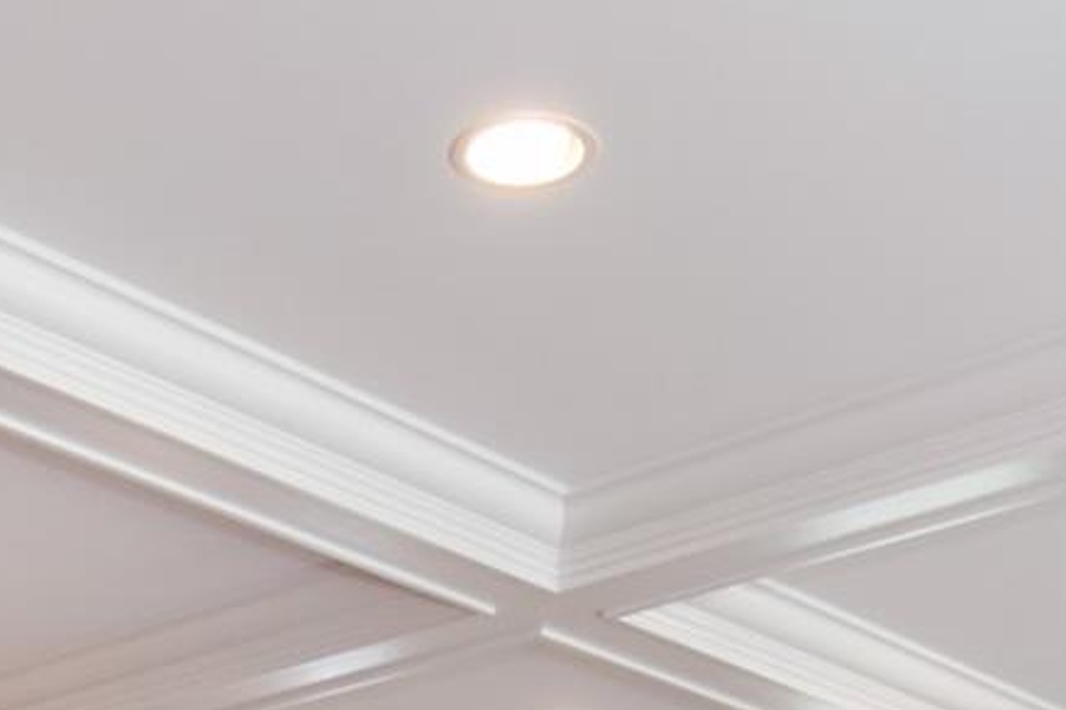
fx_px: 2289
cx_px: 300
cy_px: 1414
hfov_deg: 26.0
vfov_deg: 14.6
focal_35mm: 77
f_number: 11
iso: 640
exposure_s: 1/20
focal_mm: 11
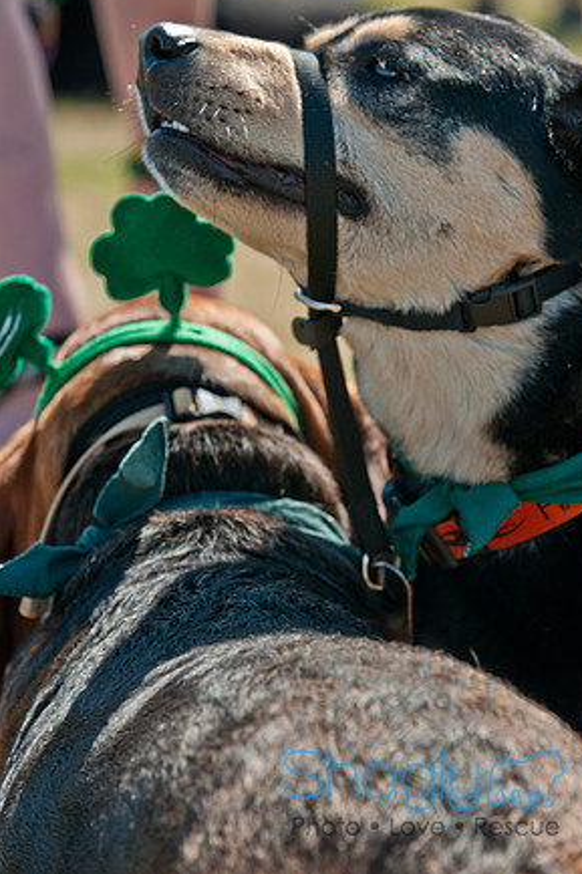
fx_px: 4902
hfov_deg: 6.8
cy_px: 423
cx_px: 299
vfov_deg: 10.2
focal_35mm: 202
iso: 200
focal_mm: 130
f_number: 5.6
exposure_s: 1/320
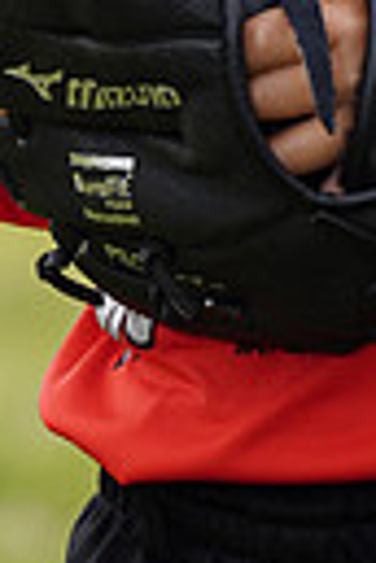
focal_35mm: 896
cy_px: -445
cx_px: 387
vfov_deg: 2.3
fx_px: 14036
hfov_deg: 1.5
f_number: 5.6
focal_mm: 200
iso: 100
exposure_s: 1/250
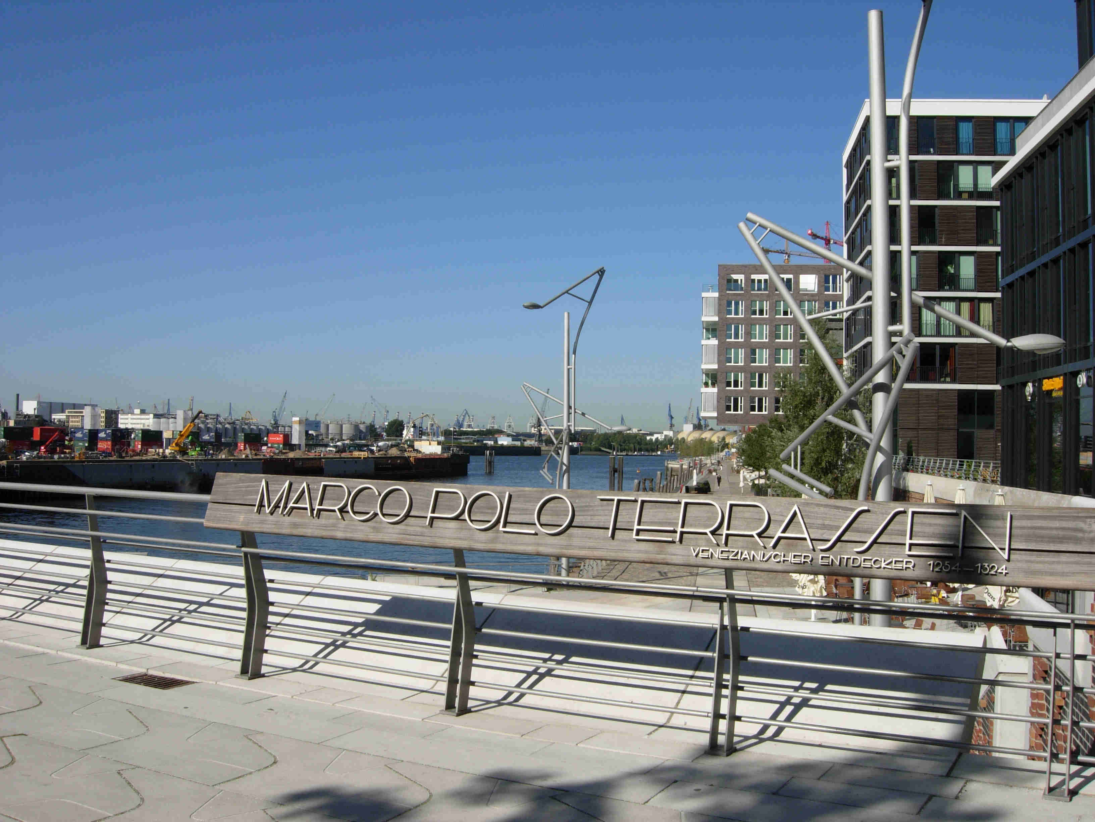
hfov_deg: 51.4
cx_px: 548
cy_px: 411
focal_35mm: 36
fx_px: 1139
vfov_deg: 39.7
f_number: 6.8
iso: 50
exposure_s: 1/373
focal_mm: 7.5
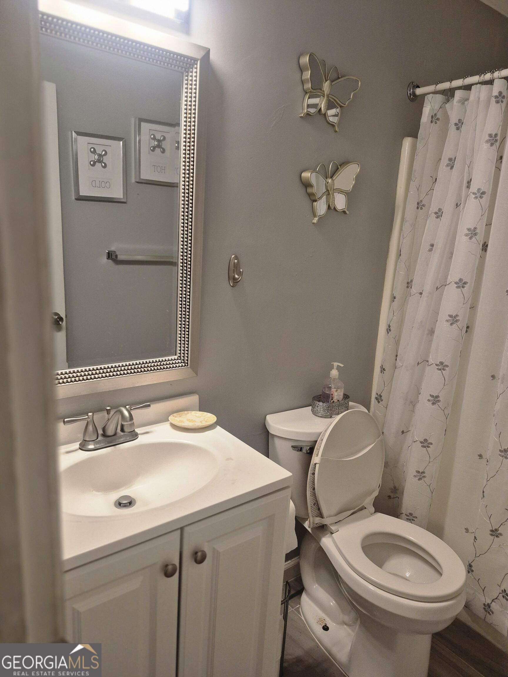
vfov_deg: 73.9
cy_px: 338
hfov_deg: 58.9
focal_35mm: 23
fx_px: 450
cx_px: 254
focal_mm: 5.4
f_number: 1.8
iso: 200
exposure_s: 1/120
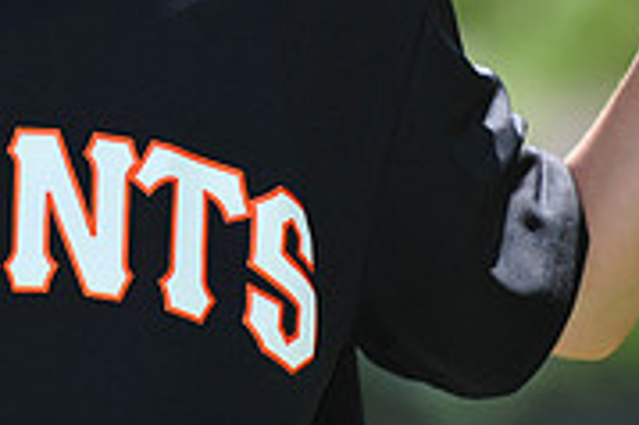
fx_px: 11509
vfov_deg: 2.1
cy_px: -261
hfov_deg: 3.2
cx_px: 32
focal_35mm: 649
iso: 200
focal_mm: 200
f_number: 4.5
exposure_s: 1/640
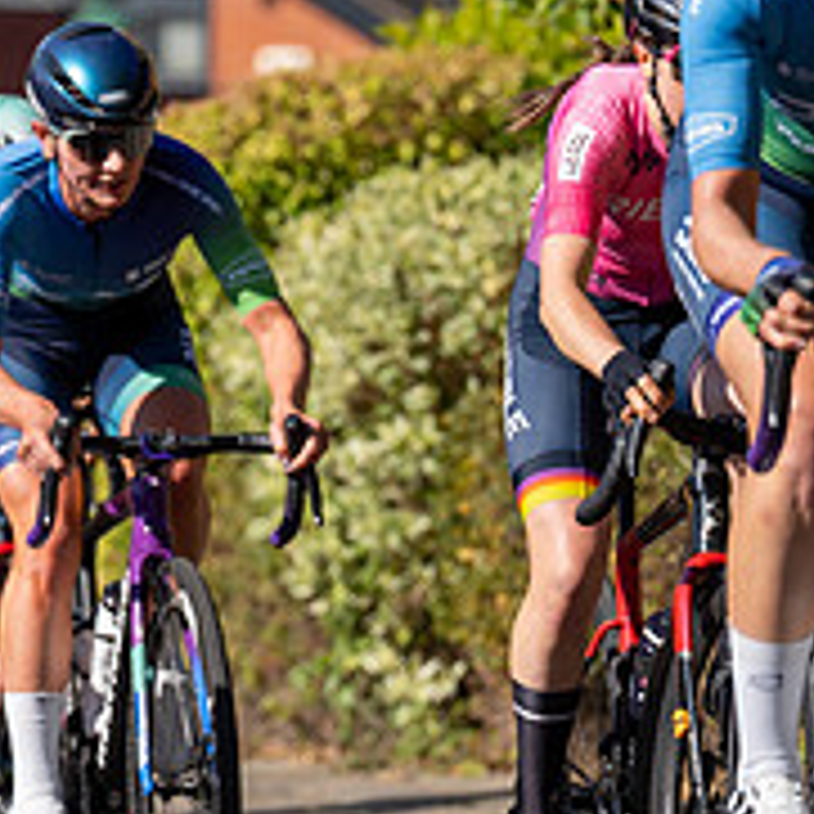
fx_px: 9844
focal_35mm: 370
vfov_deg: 4.7
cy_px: 52
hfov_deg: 4.7
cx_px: -459
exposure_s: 1/1000
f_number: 3.5
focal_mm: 136
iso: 100
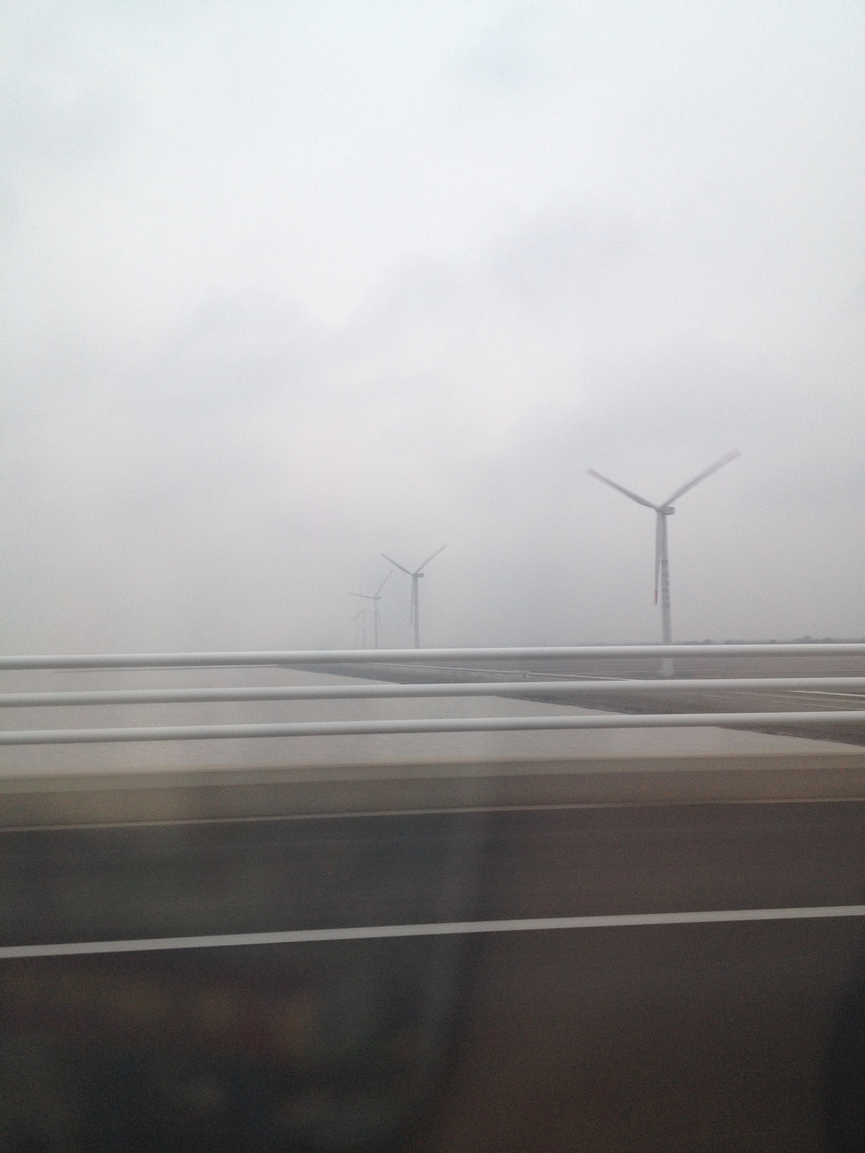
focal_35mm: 35
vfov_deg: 52.6
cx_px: 432
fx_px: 1166
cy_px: 576
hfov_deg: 40.7
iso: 80
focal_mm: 4.28
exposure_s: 1/20
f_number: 2.4
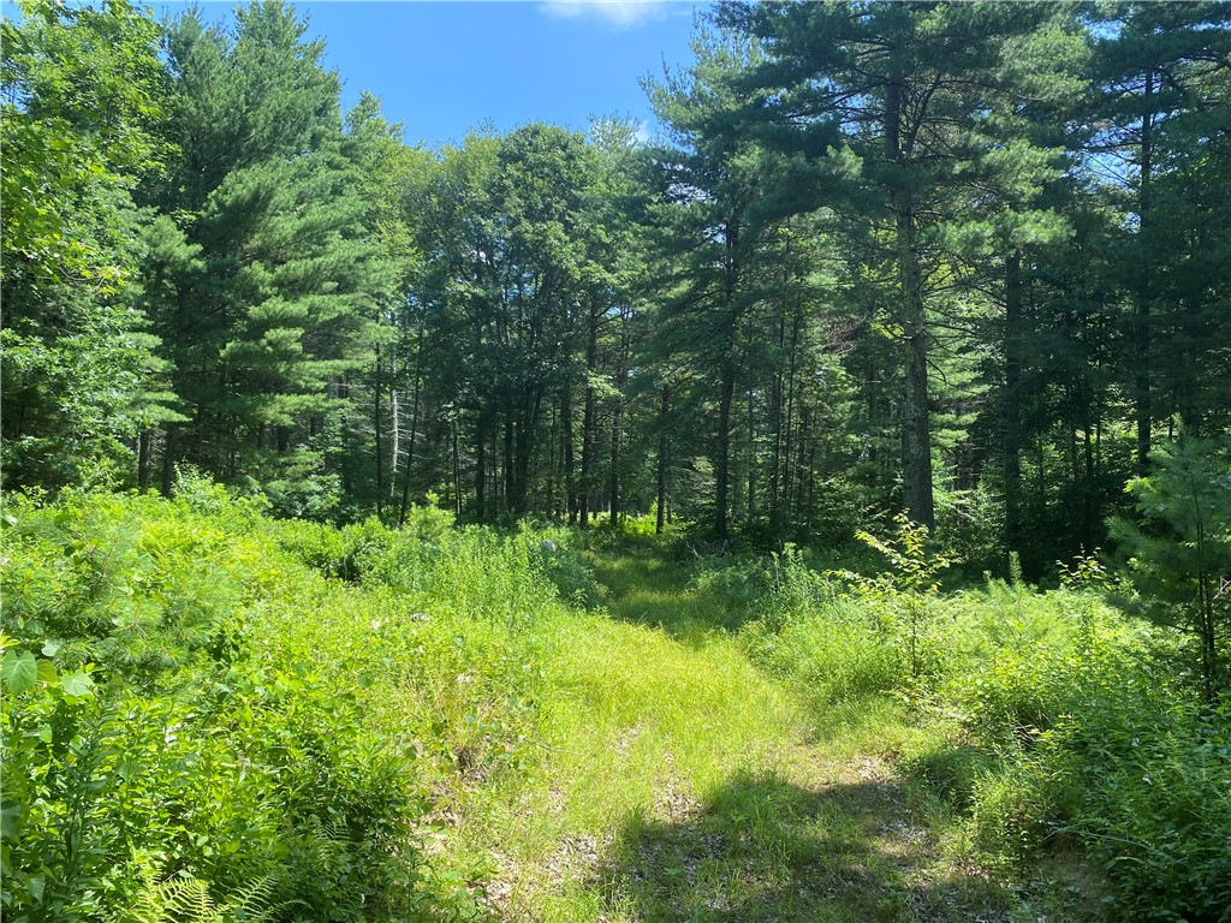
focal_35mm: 26
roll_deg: -0.8
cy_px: 462
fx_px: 925
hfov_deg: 67.3
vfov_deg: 53.1
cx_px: 616
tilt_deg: +1.2
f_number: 1.8
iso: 32
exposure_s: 1/662
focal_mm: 4.25
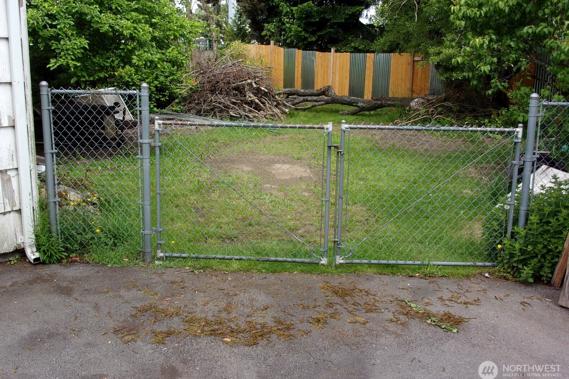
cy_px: 169
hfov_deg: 50.7
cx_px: 283
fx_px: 601
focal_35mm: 38
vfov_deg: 35.0
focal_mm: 6.4
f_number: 4.5
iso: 80
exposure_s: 1/180
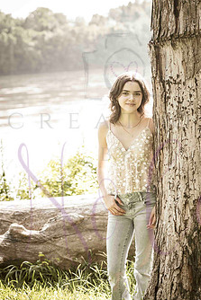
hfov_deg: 11.1
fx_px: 1037
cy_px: 153
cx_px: 128
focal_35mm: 124
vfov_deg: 16.5
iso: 400
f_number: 5
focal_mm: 92
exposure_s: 1/320
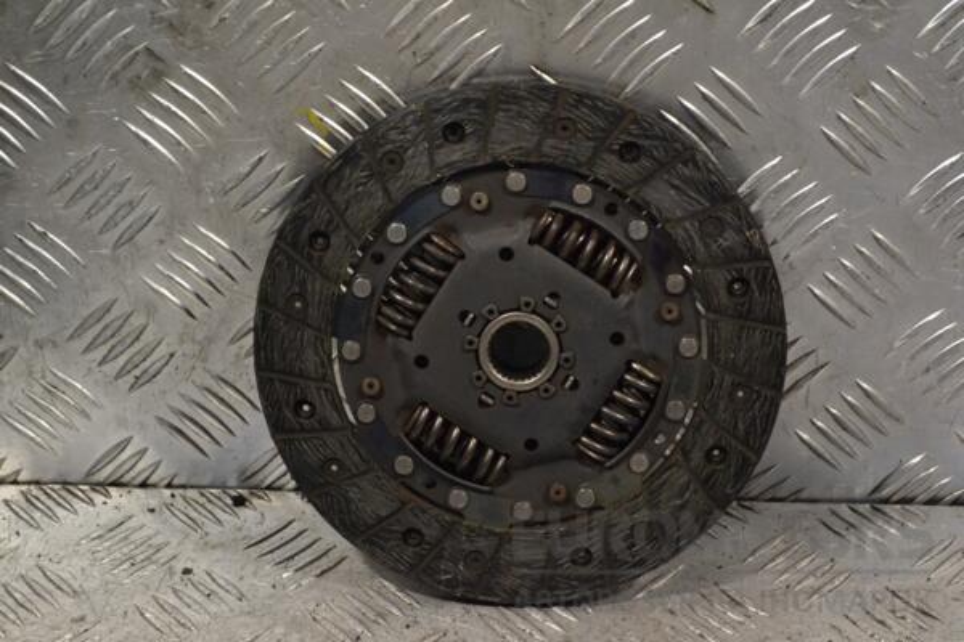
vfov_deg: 17.5
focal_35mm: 78
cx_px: 482
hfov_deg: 26.0
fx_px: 2089
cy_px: 321
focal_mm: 52
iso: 3200
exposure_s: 1/250
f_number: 8
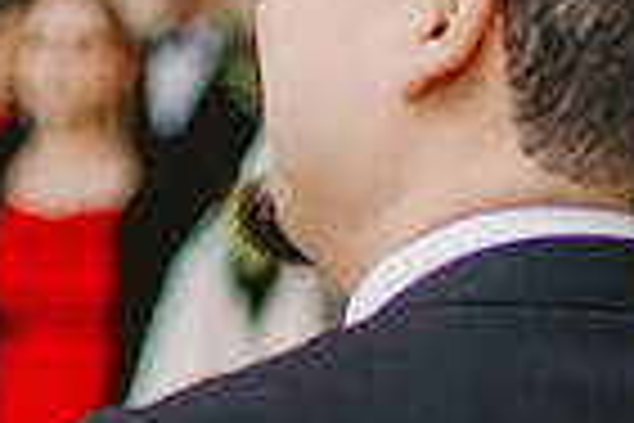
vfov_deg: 6.4
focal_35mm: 214
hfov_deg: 9.5
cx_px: -85
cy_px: 340
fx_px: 3768
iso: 320
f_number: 1.6
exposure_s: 1/250
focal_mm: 35
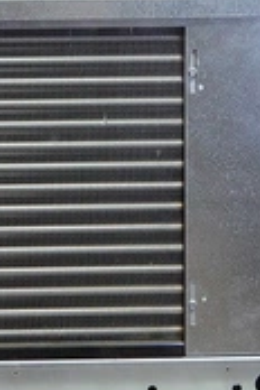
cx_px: 20
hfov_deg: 15.9
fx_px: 921
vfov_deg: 23.1
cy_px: 11
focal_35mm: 85
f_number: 5
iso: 3200
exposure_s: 1/100
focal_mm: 13.84
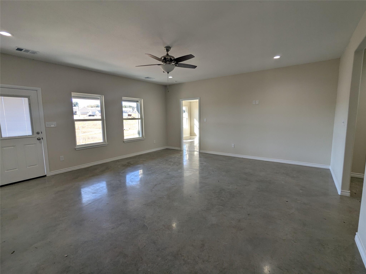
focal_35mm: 16
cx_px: 183
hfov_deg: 94.5
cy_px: 137
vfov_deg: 78.1
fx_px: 169
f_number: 2.2
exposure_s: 1/139
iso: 73
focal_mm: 2.35
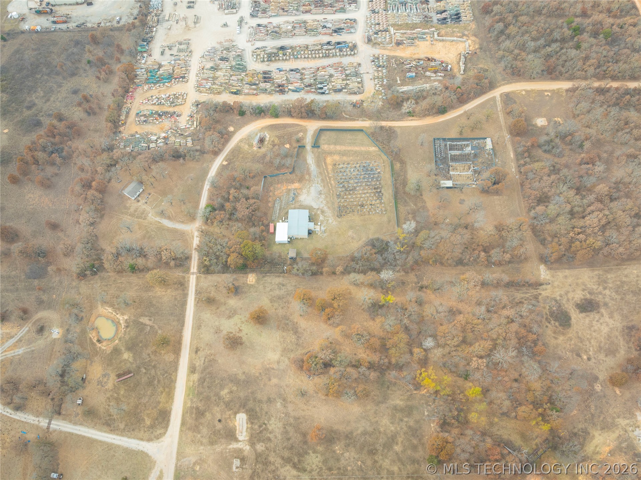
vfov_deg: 56.8
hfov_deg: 71.6
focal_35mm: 24
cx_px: 320
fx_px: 444
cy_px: 240
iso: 100
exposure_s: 1/80
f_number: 7.1
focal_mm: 12.29
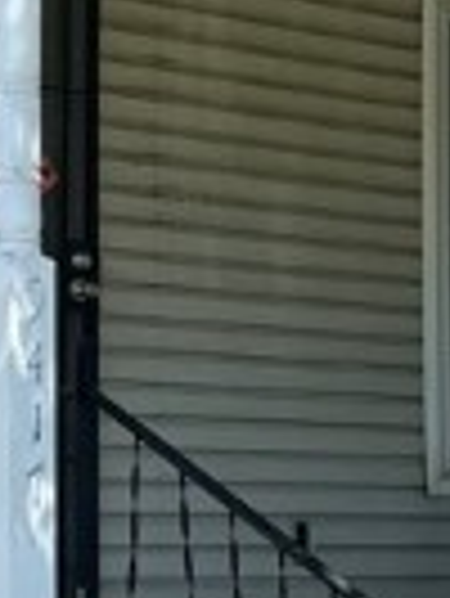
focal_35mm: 150
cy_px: 301
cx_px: -248
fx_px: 2596
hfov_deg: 9.6
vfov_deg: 13.2
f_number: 1.6
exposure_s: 1/2451
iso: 50
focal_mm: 4.2
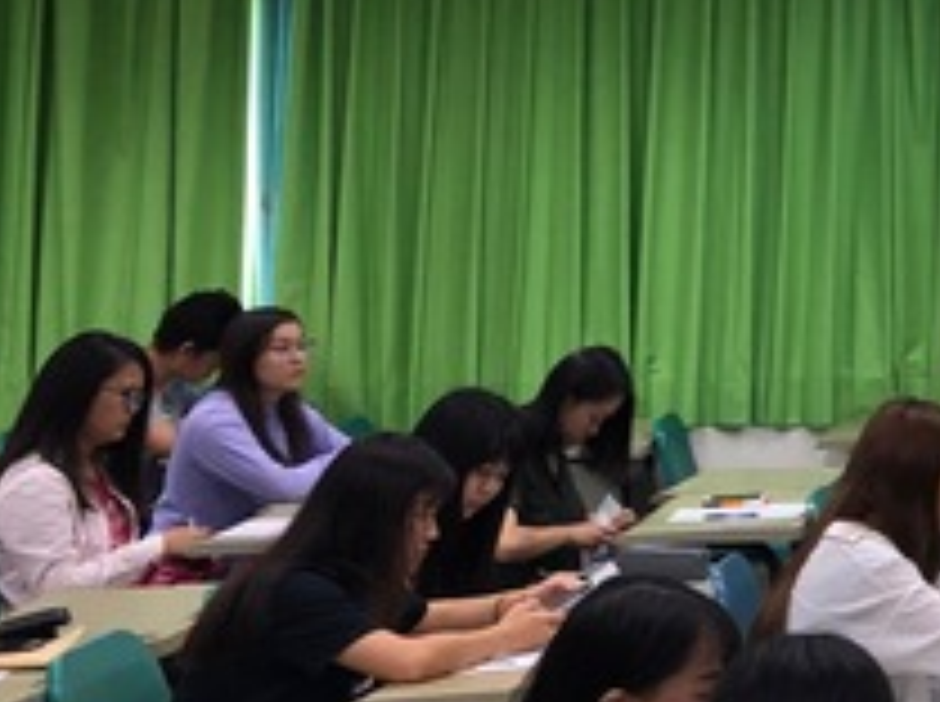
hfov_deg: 17.8
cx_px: 1552
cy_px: 16
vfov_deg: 15.4
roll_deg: -1.7
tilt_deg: +5.3
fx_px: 2548
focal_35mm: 94
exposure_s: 1/30
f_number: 1.8
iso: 40
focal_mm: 3.99
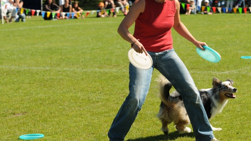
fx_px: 1070
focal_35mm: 161
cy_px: 68
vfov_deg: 7.6
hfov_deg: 13.4
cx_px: 148
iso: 200
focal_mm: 75
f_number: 4.5
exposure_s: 1/1000
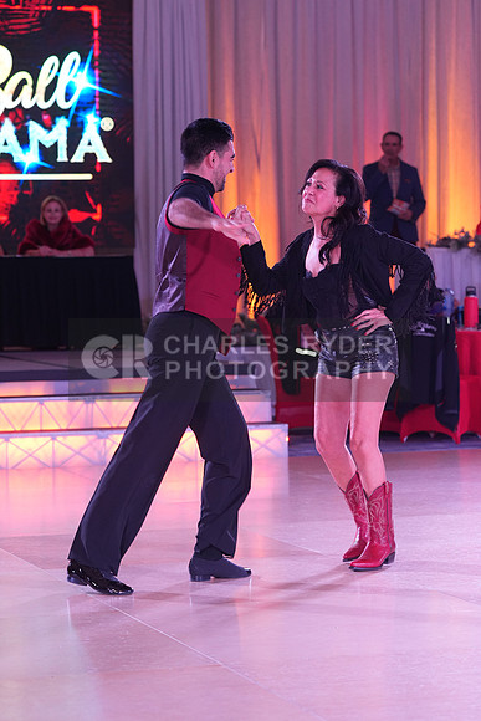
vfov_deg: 18.9
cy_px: 360
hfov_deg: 12.7
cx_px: 240
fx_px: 2163
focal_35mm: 108
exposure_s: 1/200
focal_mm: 108
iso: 1000
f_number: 4
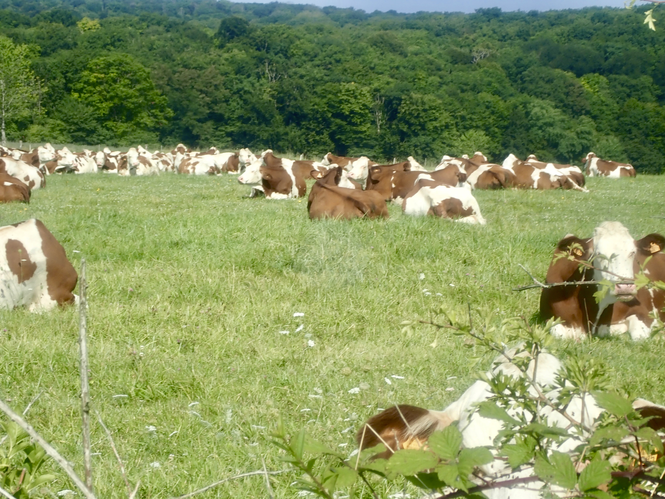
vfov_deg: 14.8
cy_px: 250
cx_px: 332
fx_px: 1921
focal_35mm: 100
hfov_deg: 19.6
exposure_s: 1/250
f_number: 6.3
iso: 100
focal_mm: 18
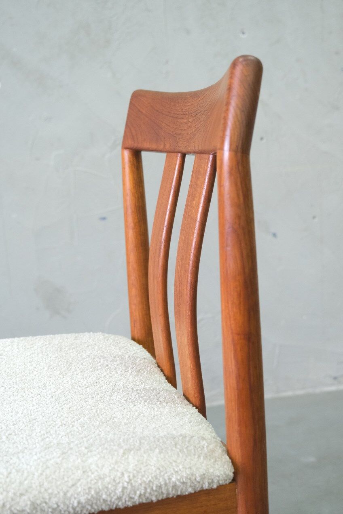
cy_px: 257
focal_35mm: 44
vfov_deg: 44.5
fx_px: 629
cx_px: 172
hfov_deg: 30.5
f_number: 4
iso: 2000
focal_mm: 29.2
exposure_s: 1/42
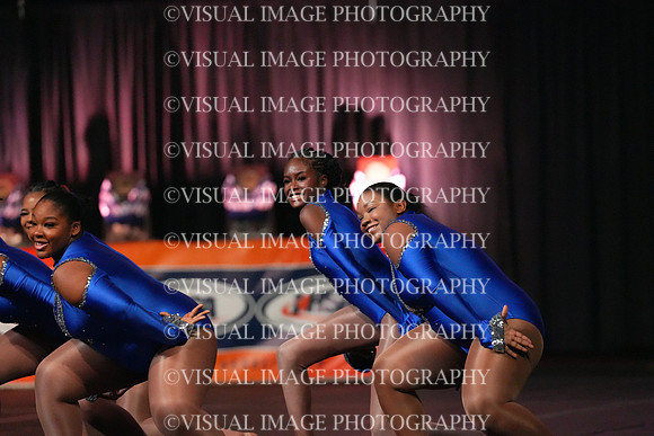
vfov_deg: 4.6
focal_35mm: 300
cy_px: 218
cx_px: 327
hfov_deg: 6.9
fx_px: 5451
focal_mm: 300
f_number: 3.5
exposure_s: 1/1250
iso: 16000
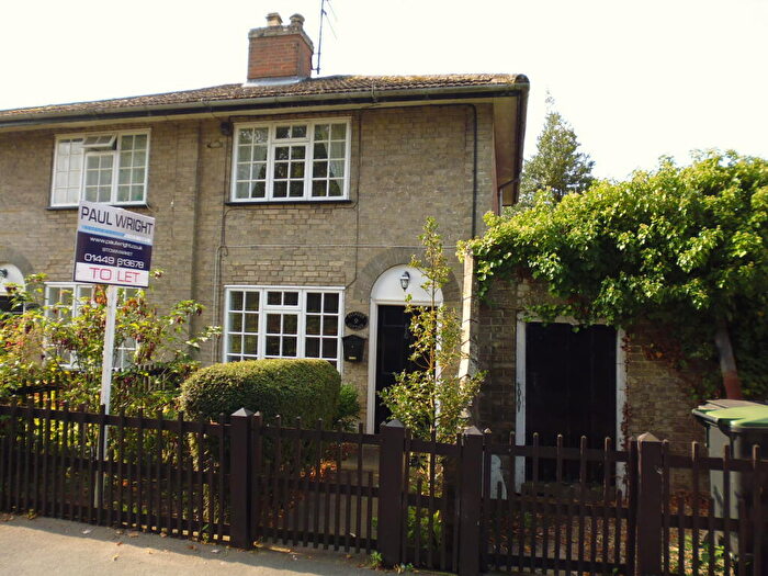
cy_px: 288
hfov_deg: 71.6
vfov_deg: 56.8
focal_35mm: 24
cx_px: 384
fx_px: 532
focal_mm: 4.3
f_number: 2.8
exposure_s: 1/400
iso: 100
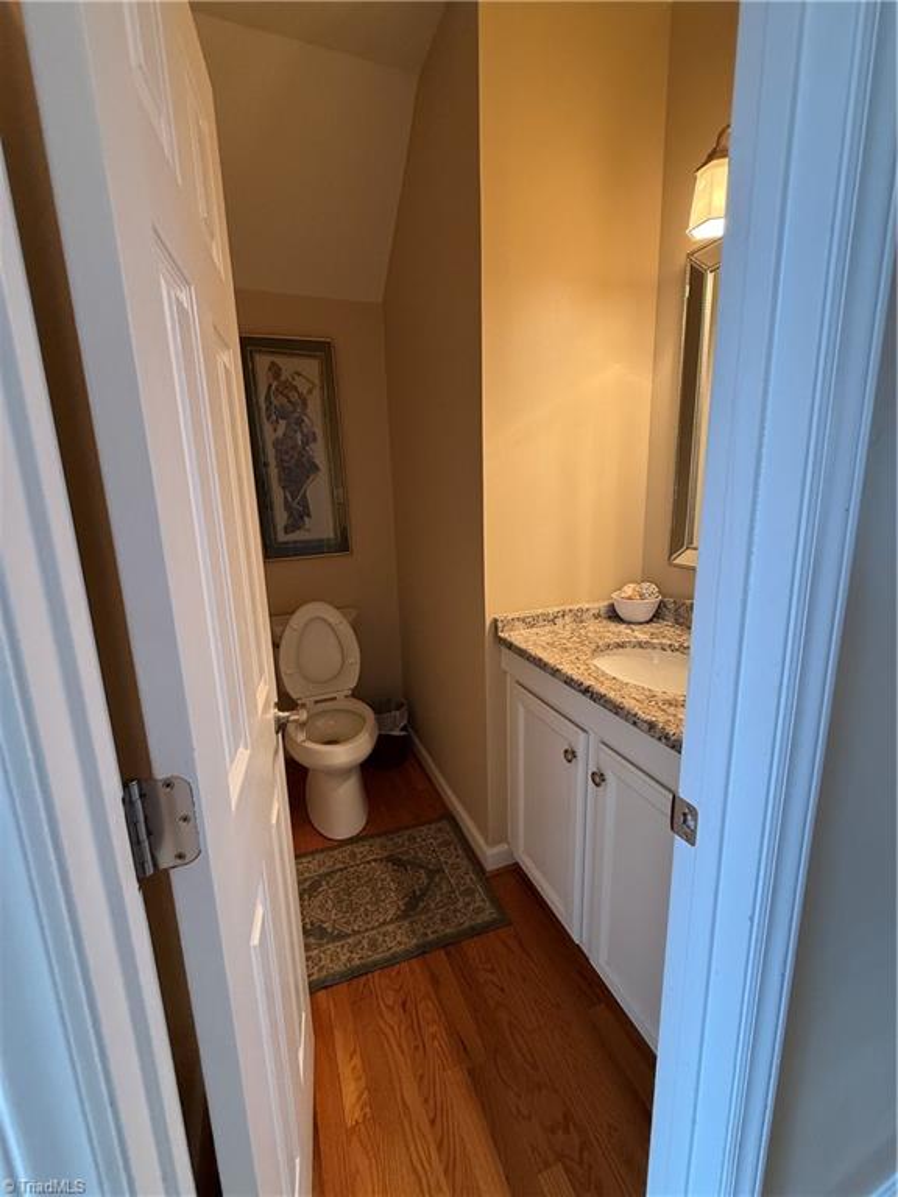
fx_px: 484
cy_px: 598
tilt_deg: -11.2
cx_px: 449
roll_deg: +0.8
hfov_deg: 85.7
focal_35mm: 14
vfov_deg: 102.1
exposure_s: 1/86
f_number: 2.2
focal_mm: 2.22
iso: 320
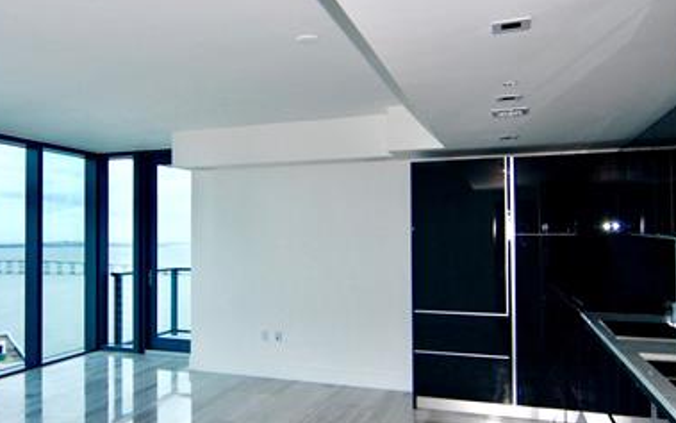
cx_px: 232
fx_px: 571
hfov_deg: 60.0
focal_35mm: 31
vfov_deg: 40.6
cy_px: 220
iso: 140
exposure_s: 1/125
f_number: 4
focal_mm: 12
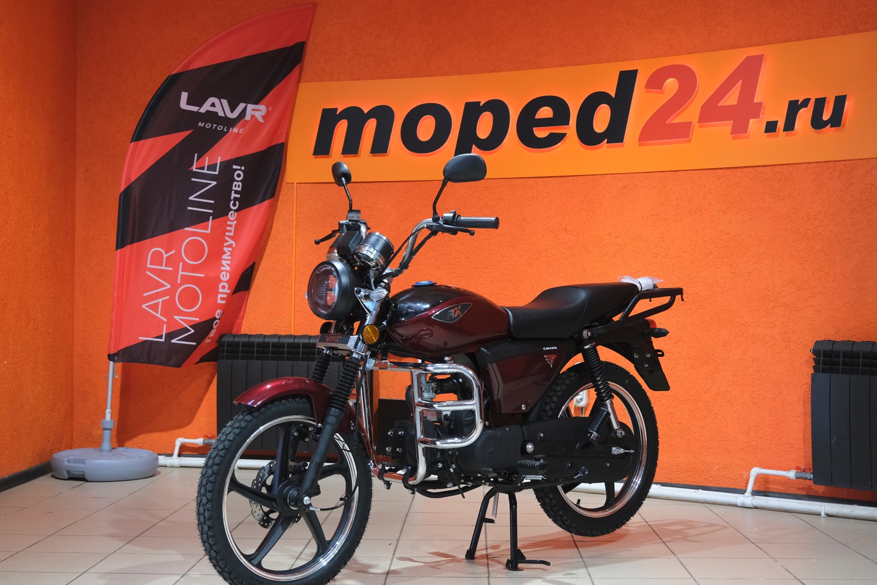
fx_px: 1121
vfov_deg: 29.2
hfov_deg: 42.7
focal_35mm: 46
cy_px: 292
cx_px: 438
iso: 1600
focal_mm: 30.8
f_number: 4
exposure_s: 1/100
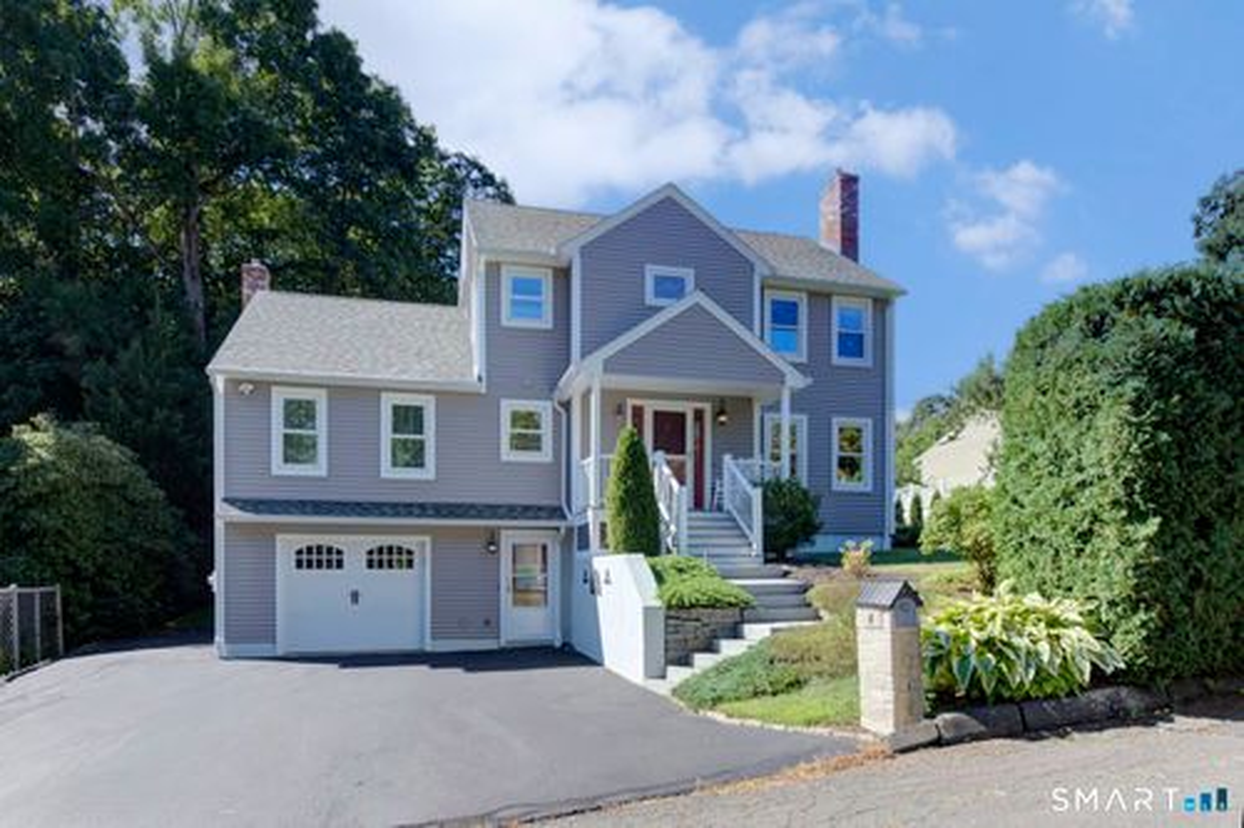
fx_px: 656
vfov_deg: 64.5
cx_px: 622
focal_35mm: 19
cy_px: 414
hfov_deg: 86.9
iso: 100
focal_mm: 19
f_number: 8
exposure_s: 1/200
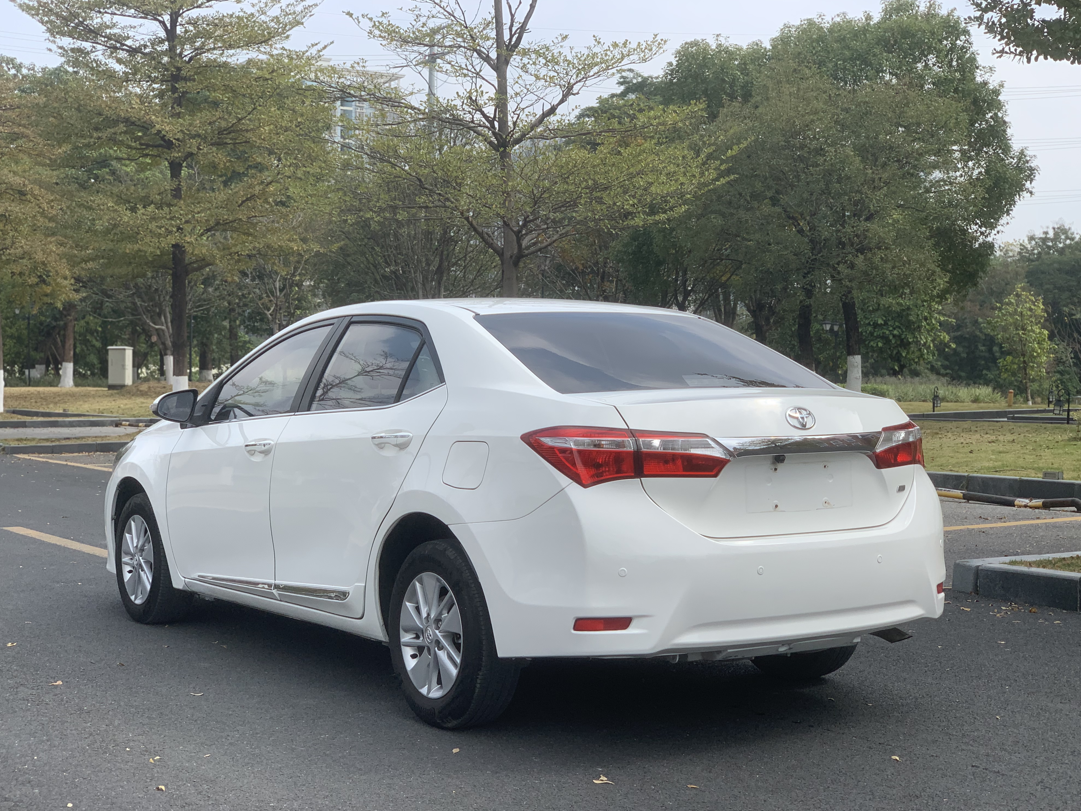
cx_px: 547
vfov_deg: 27.5
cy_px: 405
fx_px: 1655
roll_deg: -1.3
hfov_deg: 36.2
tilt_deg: -0.3
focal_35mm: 53
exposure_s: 1/905
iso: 16
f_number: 2.4
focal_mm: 6
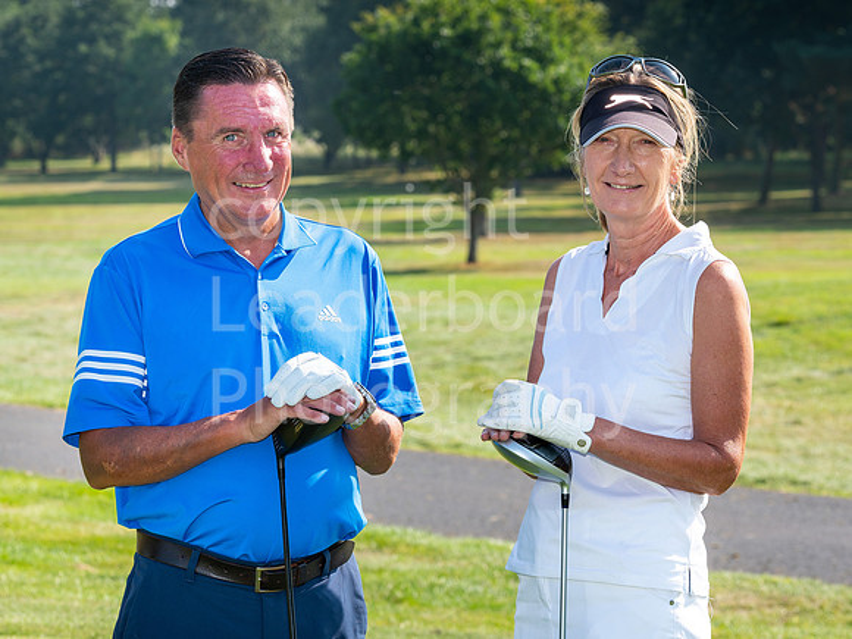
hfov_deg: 14.0
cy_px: 281
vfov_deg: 10.5
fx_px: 3469
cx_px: 375
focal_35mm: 141
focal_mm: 116
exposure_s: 1/200
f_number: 9
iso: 100
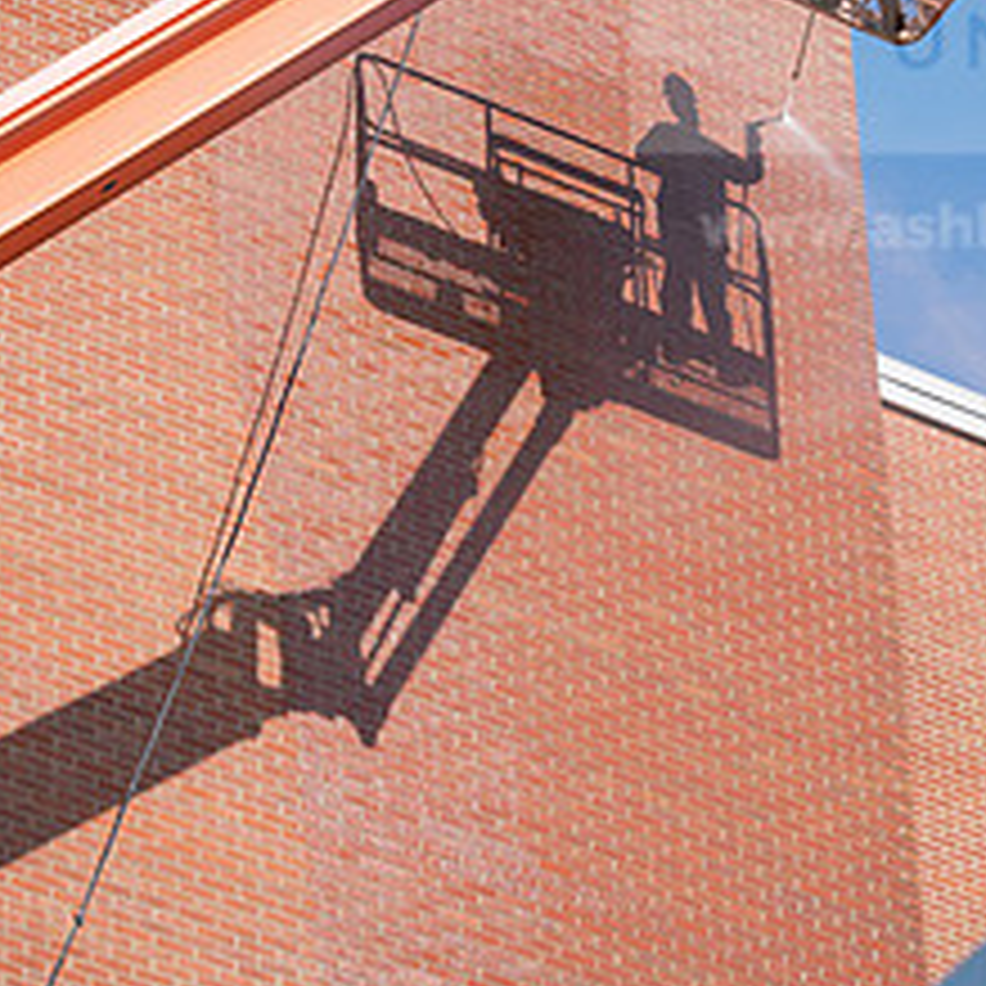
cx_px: 495
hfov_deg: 8.6
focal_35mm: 203
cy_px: 322
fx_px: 6542
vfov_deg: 8.6
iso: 200
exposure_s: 1/500
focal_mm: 90
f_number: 8
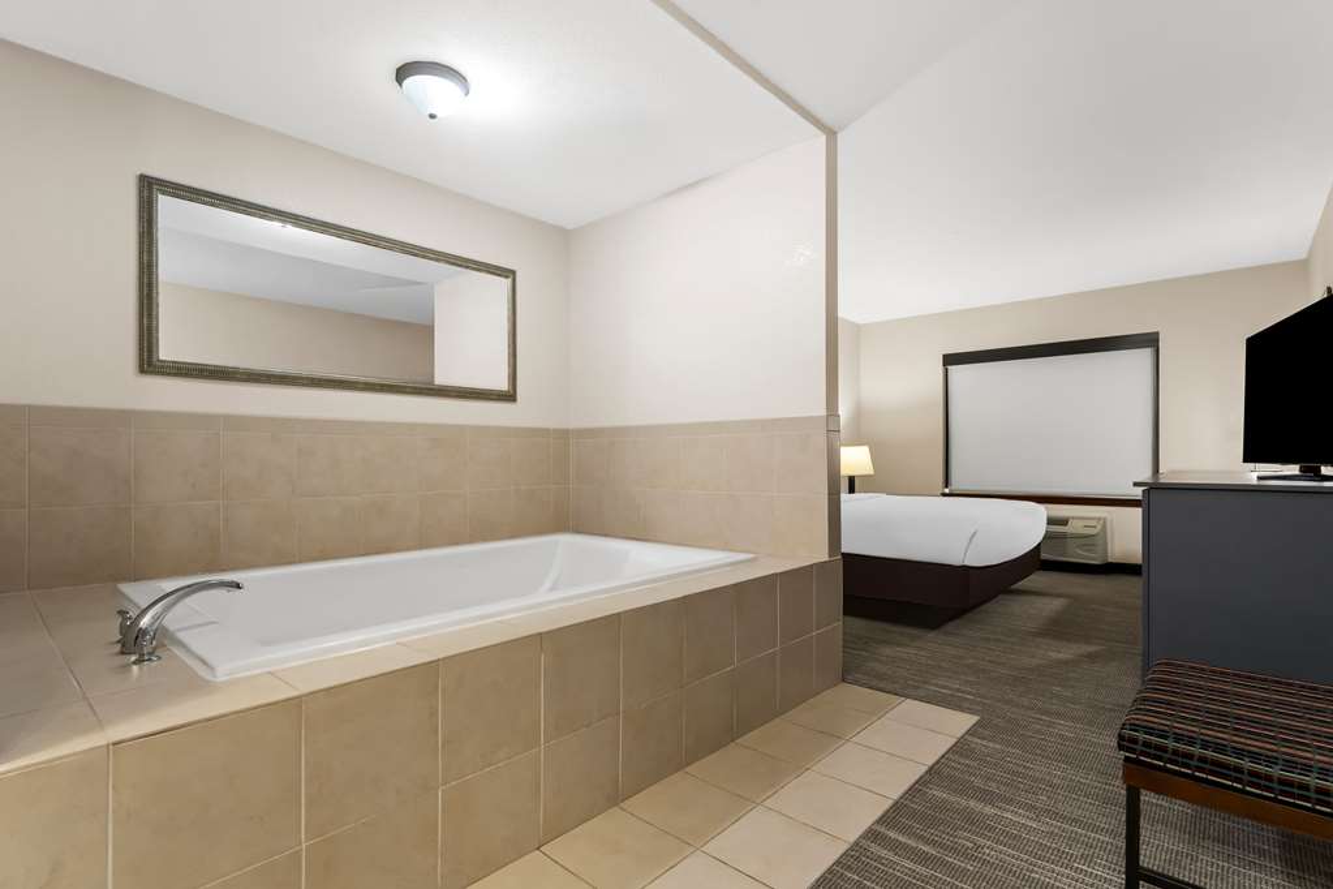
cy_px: 444
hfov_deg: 96.7
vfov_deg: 73.7
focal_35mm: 16
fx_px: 592
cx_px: 666
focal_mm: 16
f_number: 8
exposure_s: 1/2
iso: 320
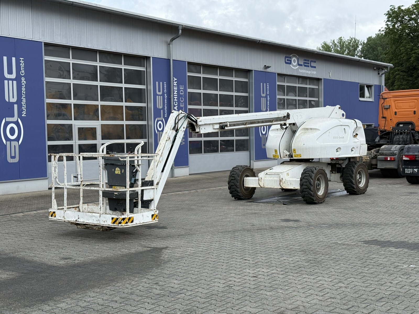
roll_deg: +0.5
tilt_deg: -2.4
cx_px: 210
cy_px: 157
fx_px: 581
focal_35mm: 48
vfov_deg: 30.3
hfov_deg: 39.7
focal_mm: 6.76
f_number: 1.78
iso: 100
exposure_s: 1/1931
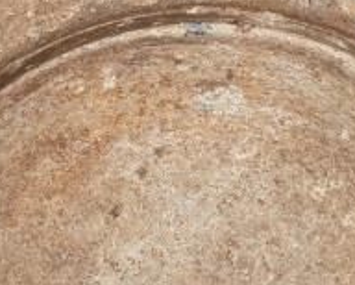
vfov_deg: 11.4
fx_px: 1420
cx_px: 172
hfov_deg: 14.3
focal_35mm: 135
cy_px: 111
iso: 50
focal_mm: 4.3
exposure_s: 1/139
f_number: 2.4
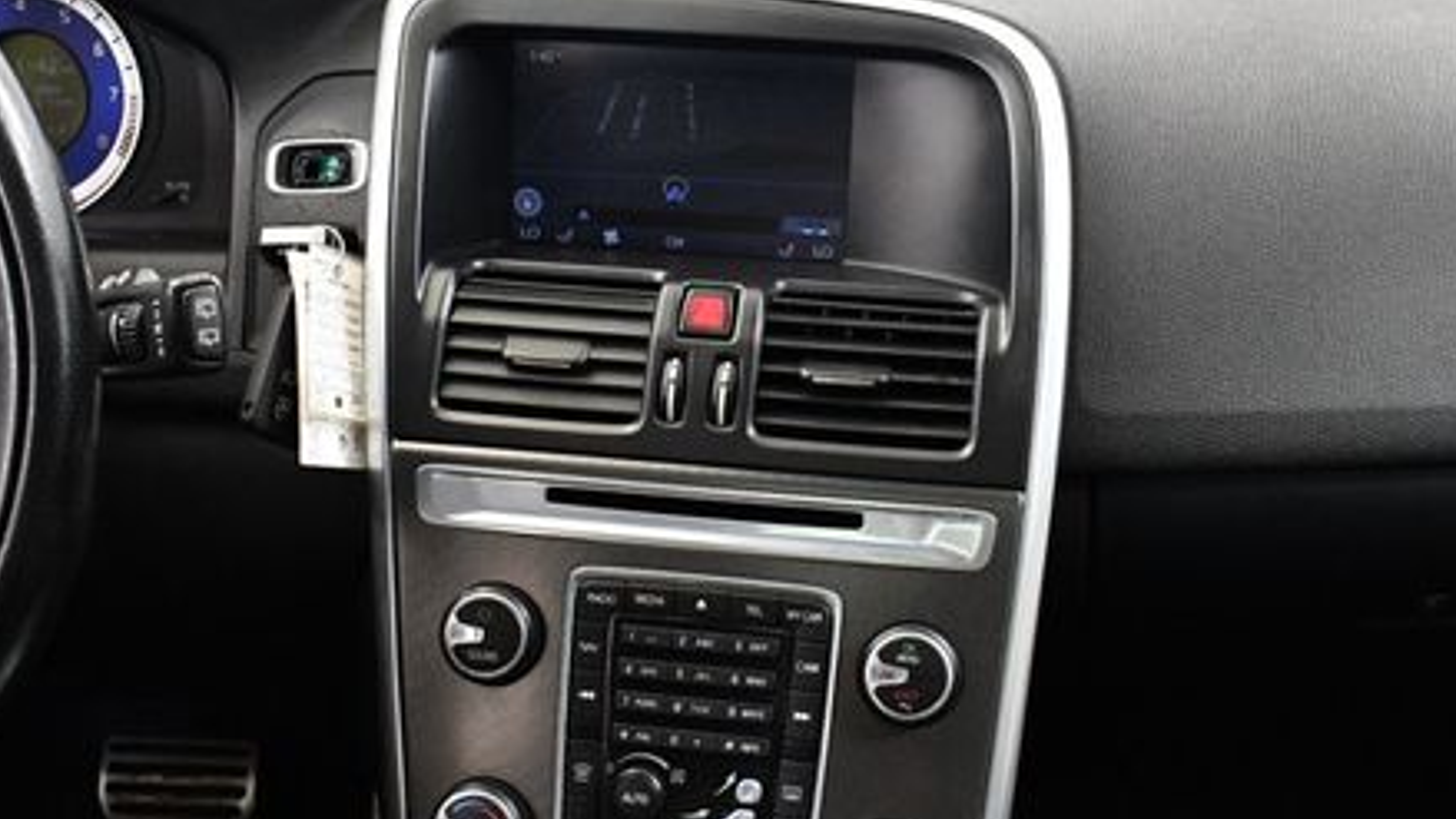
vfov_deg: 21.8
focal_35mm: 55
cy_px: 335
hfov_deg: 37.8
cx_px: 720
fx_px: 2124
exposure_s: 1/80
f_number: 3.5
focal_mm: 18
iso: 3200
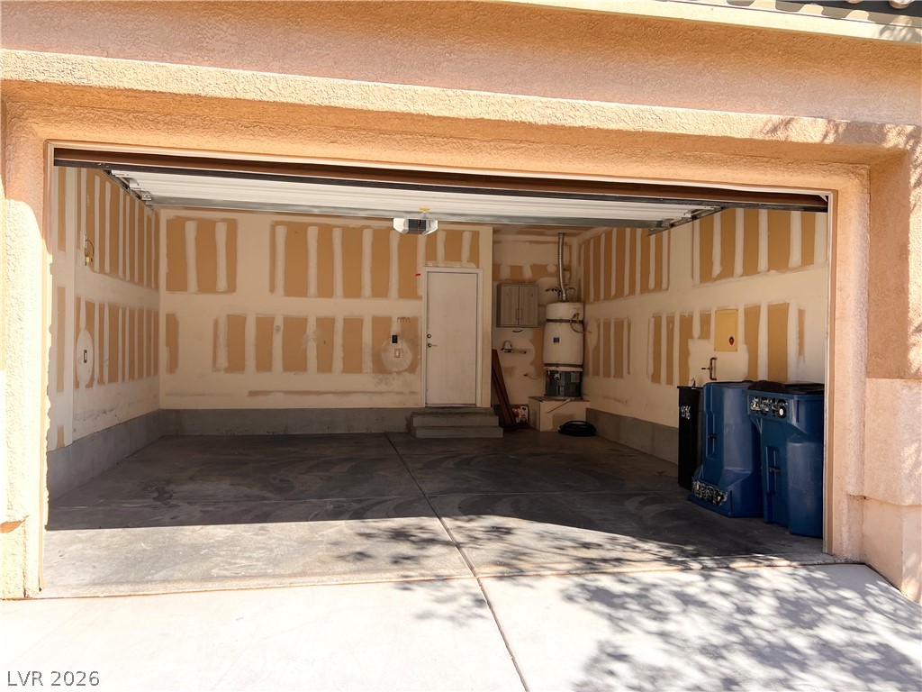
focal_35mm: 26
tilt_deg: +2.8
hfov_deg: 67.3
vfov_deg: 53.1
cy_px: 346
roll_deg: +0.2
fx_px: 693
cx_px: 461
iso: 50
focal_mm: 5.7
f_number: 1.5
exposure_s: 1/924
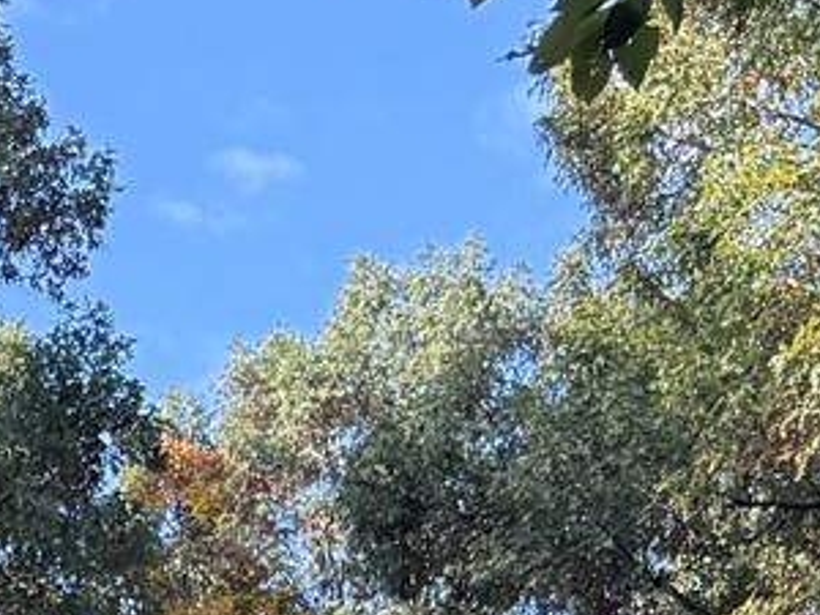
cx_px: -257
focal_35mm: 164
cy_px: 1927
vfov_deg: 7.7
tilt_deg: +2.1
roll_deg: +2.4
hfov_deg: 11.7
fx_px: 3885
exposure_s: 1/559
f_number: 1.78
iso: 100
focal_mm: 6.76
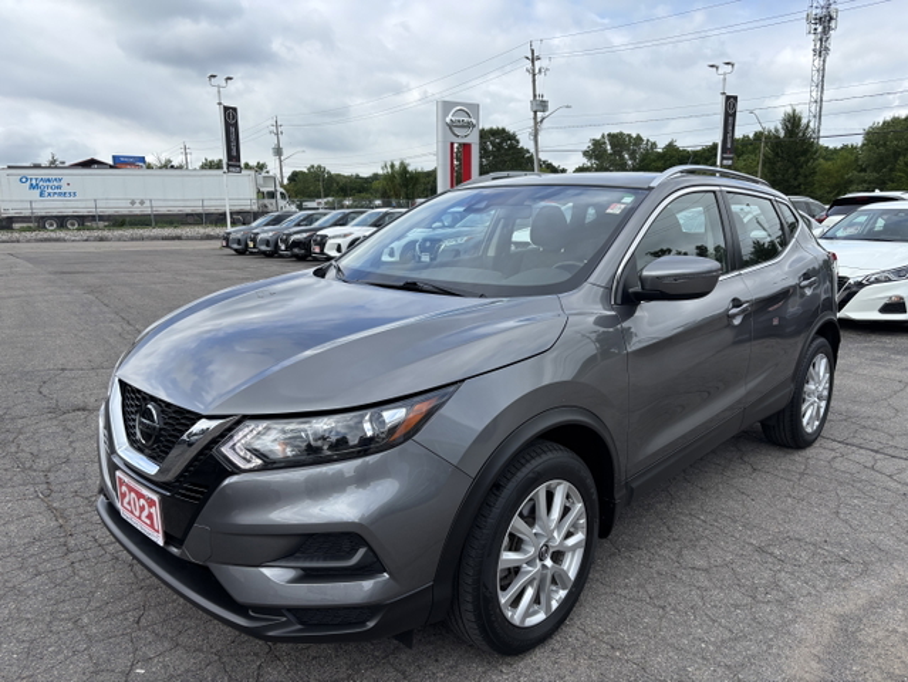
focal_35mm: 26
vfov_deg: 53.1
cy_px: 341
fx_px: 682
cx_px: 454
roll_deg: -0.1
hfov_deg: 67.3
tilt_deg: -10.7
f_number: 1.6
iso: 50
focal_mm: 5.96
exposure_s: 1/2151
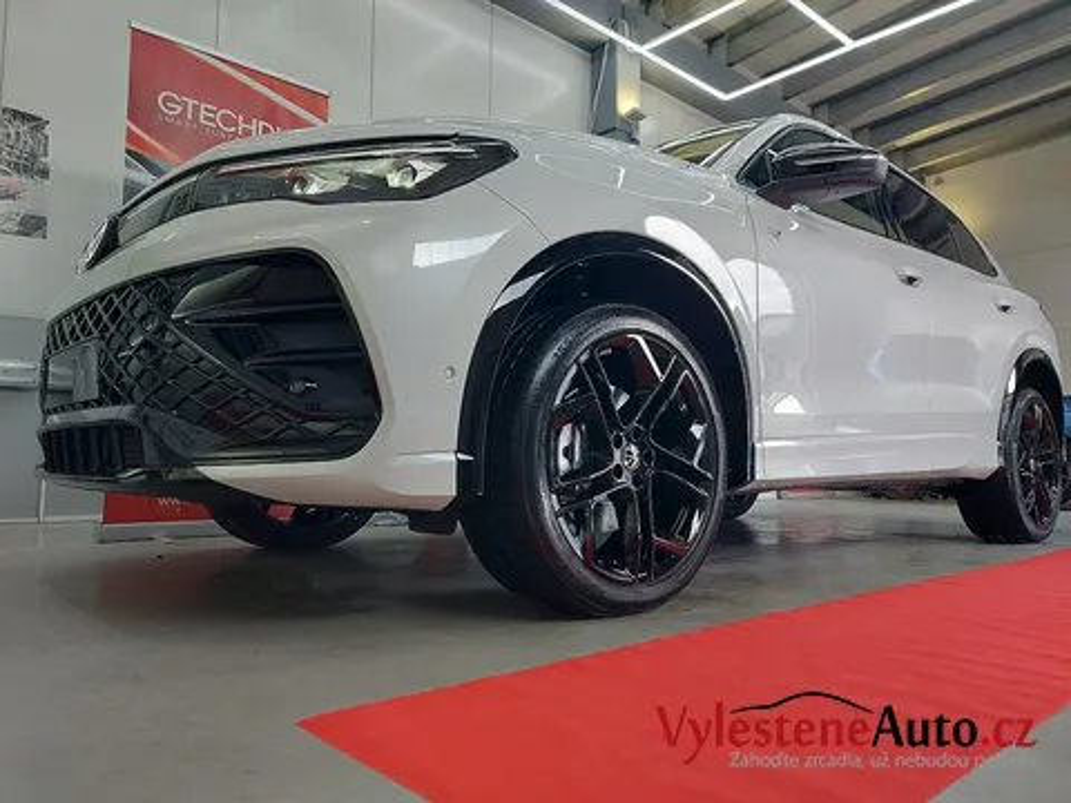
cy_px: 402
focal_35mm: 24
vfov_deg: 56.8
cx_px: 536
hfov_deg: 71.6
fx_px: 743
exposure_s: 1/60
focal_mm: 5.23
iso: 50
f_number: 1.8
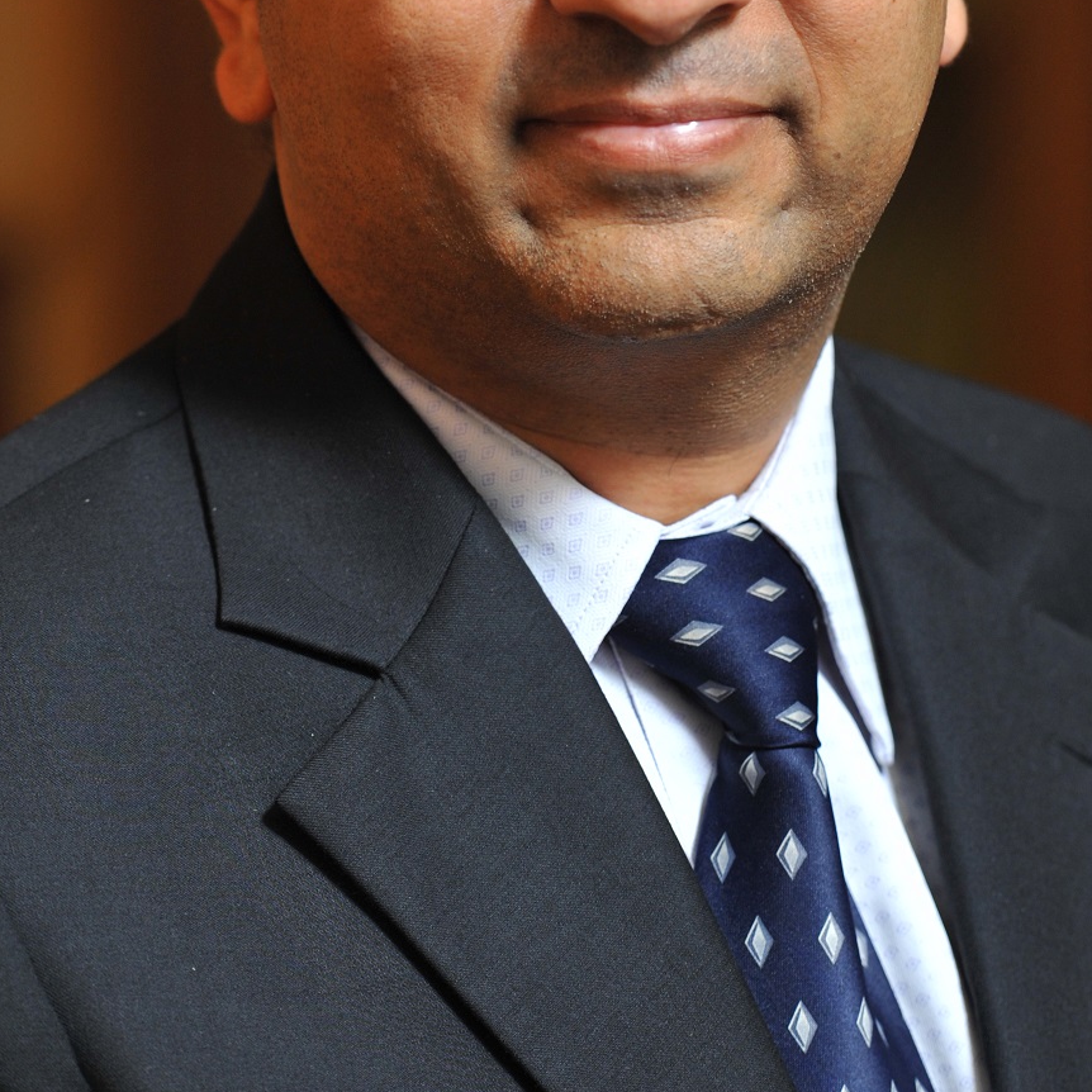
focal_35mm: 283
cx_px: 632
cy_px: 136
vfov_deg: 6.2
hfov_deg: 6.2
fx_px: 10100
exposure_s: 1/125
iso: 400
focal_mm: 135
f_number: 3.5
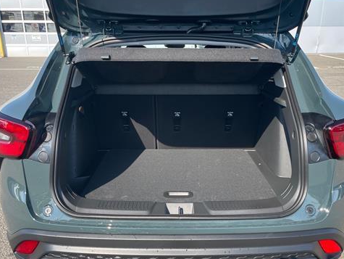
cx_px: 176
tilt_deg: -21.3
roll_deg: +0.1
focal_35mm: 35
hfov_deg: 52.6
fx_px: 348
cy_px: 165
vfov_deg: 40.4
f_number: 1.6
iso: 32
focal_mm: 4.2
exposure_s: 1/413
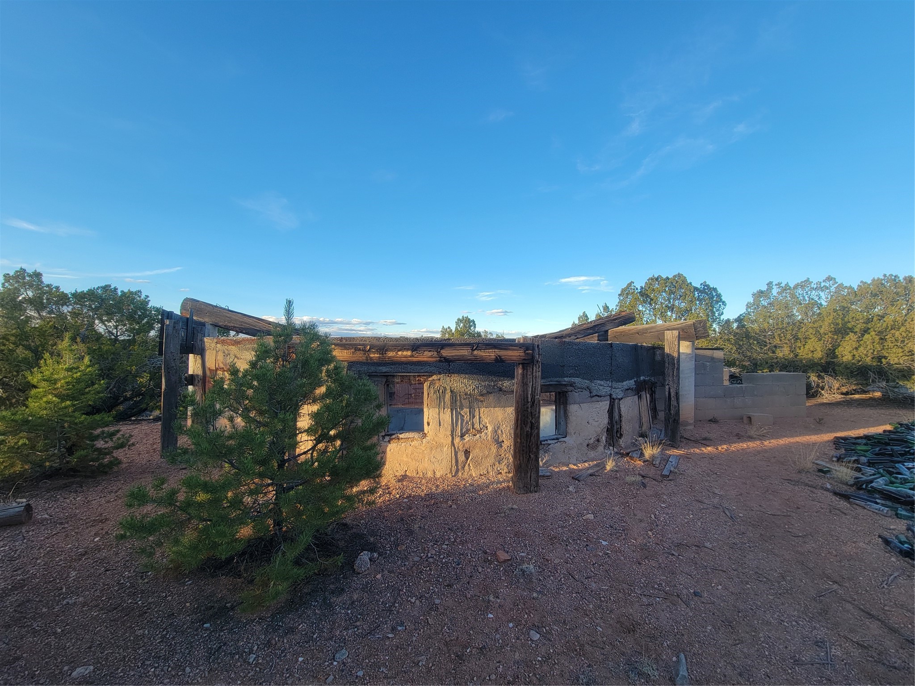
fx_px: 344
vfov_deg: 89.9
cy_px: 343
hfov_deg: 106.2
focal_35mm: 13
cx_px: 458
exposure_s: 1/299
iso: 50
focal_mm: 2.2
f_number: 2.2
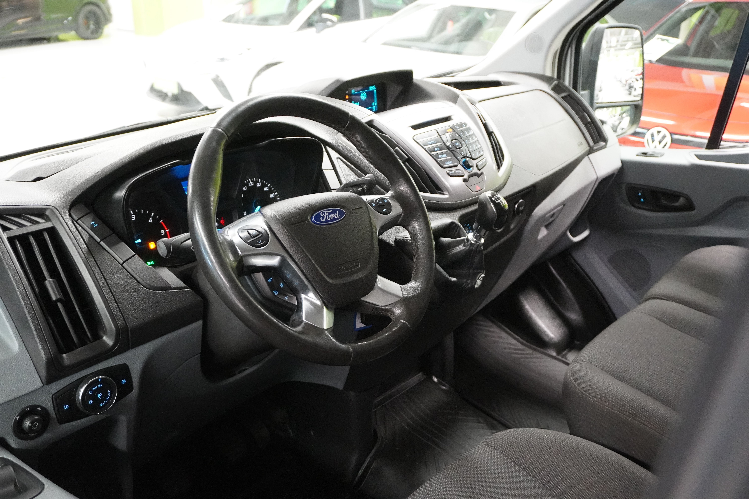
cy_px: 250
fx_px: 687
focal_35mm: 33
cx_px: 374
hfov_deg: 57.2
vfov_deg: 40.0
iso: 6400
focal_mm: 22
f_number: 4
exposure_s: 1/50
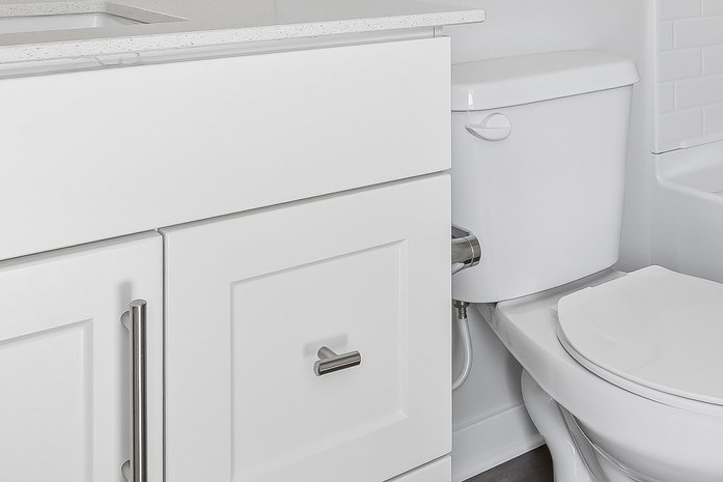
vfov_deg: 26.2
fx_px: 944
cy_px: -64
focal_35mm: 47
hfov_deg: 40.6
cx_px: 549
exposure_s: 1/30
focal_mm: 16
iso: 250
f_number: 8
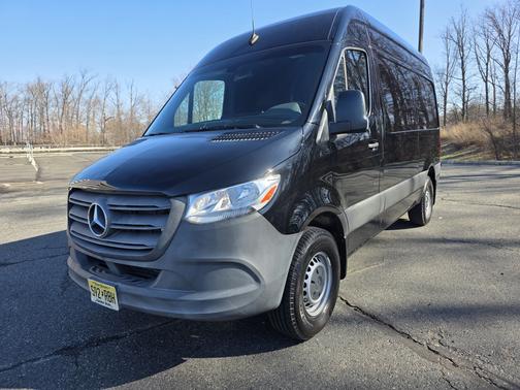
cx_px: 260
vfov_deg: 58.9
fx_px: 346
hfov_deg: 73.9
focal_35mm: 23
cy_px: 195
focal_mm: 6.3
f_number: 1.7
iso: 80
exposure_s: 1/2163
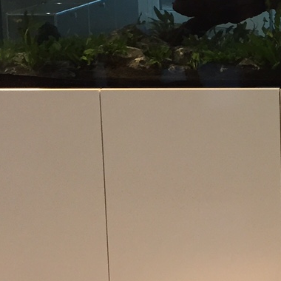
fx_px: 1010
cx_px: 441
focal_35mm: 110
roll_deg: -0.4
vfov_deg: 15.8
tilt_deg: -10.3
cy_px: 85
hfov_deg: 14.6
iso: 100
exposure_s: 1/30
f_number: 2.2
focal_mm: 4.15
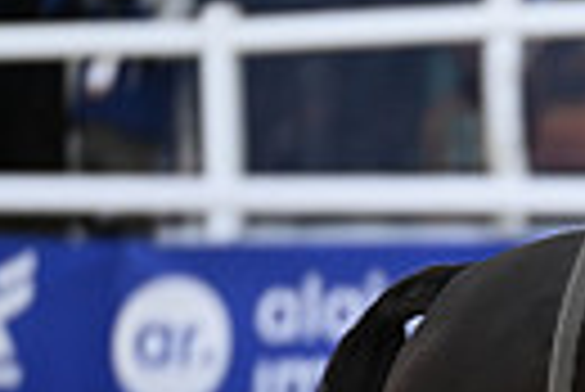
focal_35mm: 1787
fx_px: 29071
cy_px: 367
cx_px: 963
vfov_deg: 0.8
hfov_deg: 1.2
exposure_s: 1/1000
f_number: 4.5
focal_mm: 400
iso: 720
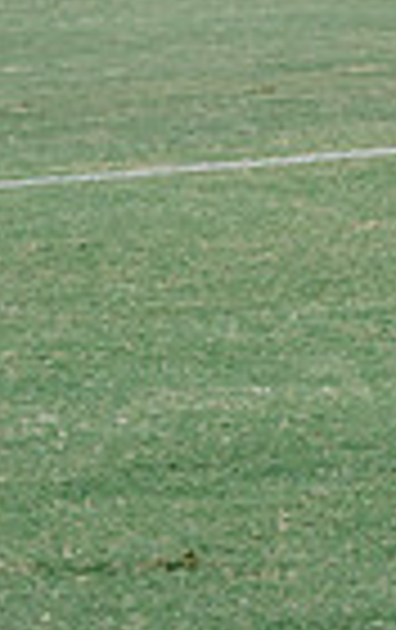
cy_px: -182
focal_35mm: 379
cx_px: 1260
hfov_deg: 3.4
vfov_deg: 5.5
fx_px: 6518
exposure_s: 1/320
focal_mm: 90
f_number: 5
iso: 640
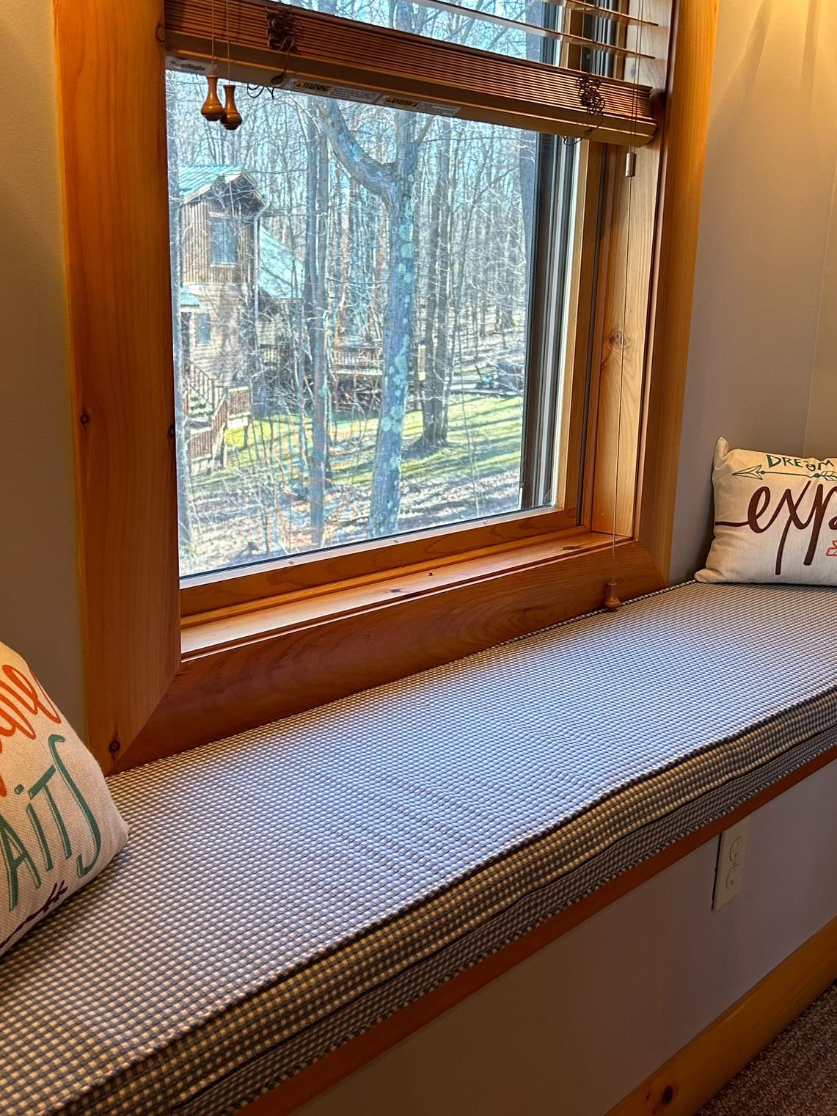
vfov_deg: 52.6
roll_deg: -1.1
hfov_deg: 40.5
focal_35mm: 35
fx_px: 1128
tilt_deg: -13.9
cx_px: 341
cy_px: 558
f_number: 1.5
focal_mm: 5.7
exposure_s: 1/120
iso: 125
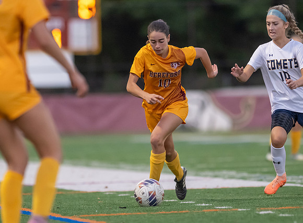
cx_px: 142
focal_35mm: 489
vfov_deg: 3.0
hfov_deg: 4.1
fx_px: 4259
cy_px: 136
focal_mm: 300
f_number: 2.8
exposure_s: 1/1000
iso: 4500
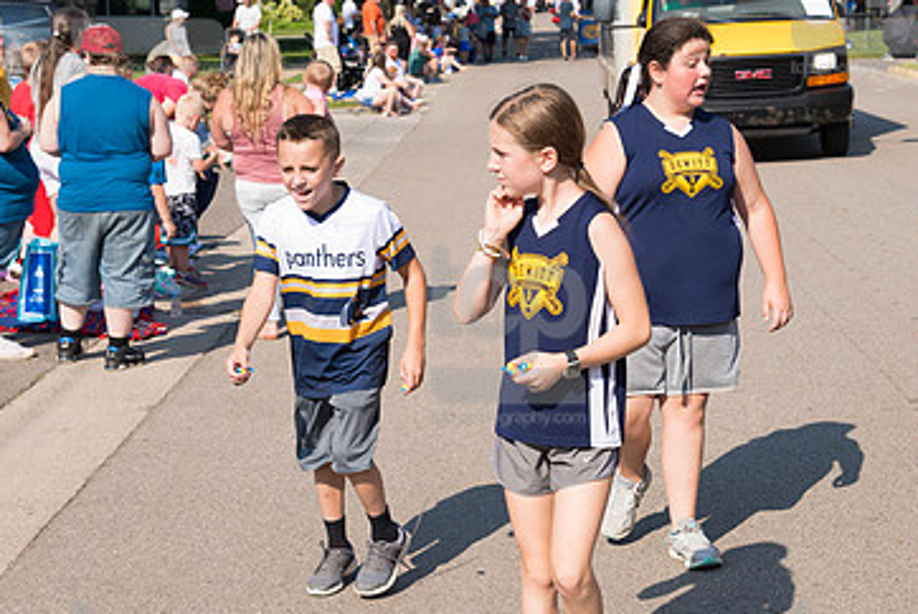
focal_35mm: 88
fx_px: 2246
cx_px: 510
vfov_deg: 15.6
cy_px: 336
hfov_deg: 23.1
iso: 320
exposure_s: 1/800
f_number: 6.3
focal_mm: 55
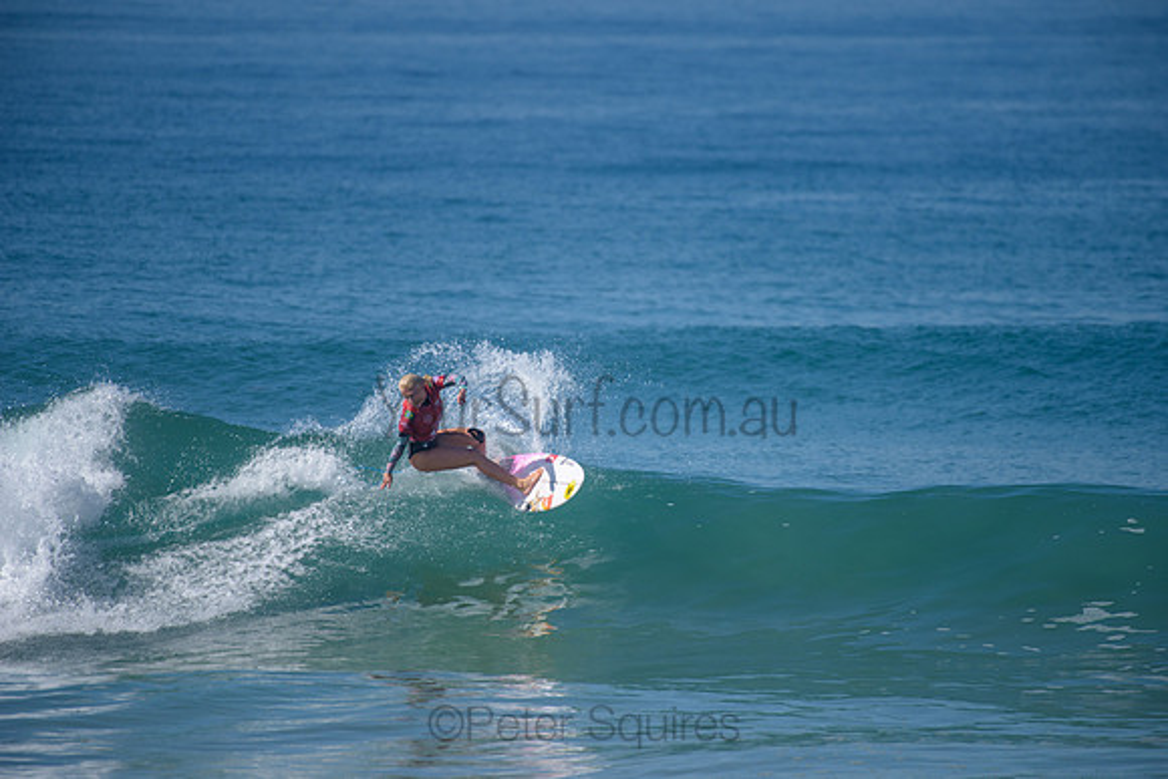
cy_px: 390
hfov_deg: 4.1
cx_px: 584
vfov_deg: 2.8
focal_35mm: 500
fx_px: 16225
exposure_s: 1/2000
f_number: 5.6
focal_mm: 500
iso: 200
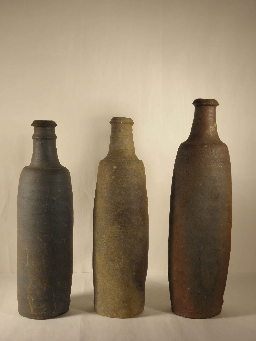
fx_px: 463
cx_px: 128
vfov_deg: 40.4
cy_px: 170
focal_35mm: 47
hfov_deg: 30.9
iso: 100
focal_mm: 8.6
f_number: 3.9
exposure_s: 1/50
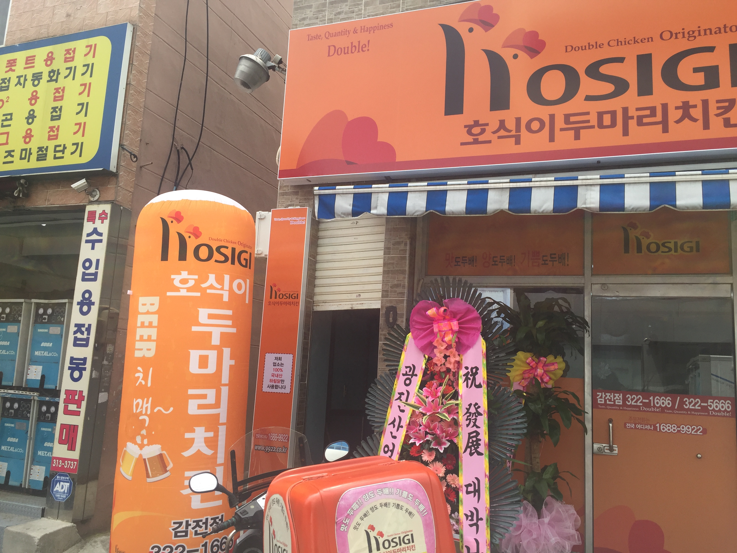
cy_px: 276
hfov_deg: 61.7
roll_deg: -5.8
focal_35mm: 29
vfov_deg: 48.2
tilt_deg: +7.3
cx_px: 368
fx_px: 617
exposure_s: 1/791
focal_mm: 4.15
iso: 32
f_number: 2.2
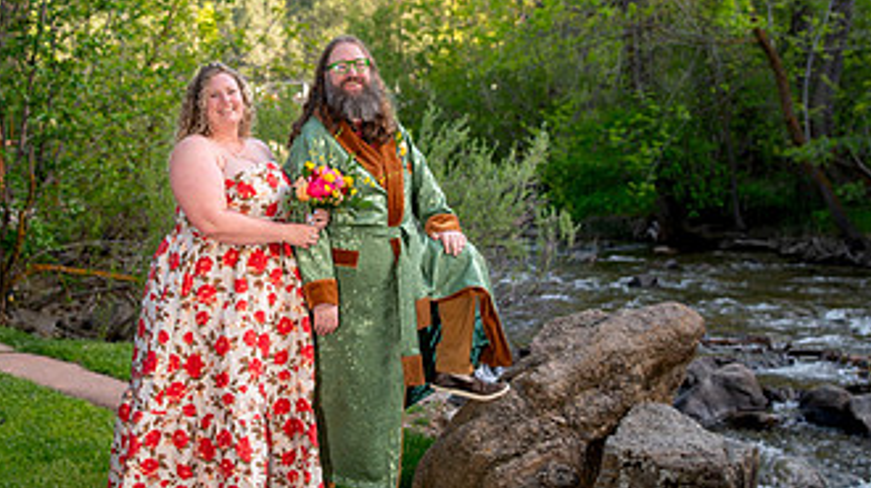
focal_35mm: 61
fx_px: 1408
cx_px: 306
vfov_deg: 19.6
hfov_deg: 34.1
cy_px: 185
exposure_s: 1/200
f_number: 2.8
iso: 160
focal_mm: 31
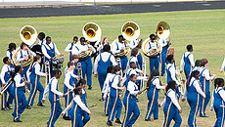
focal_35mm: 290
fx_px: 1732
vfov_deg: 4.2
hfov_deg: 7.4
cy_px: 113
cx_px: 197
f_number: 4
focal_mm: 110
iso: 400
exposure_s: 1/200
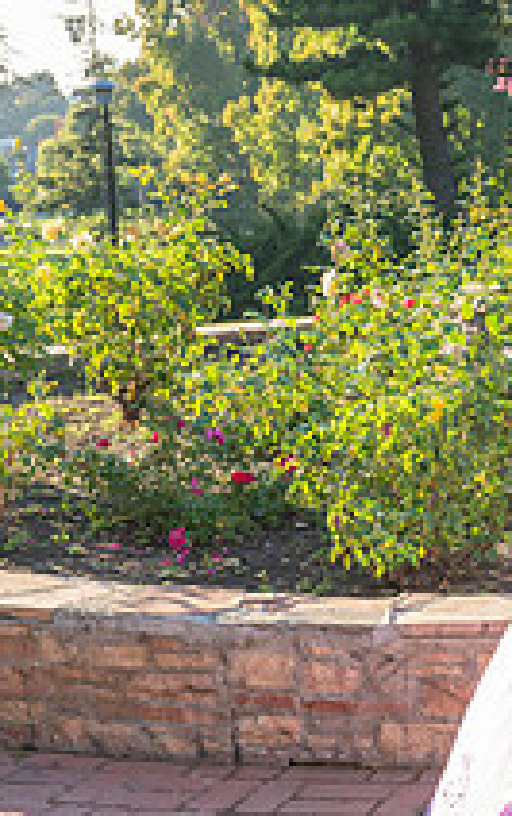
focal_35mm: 94
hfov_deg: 13.1
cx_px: 798
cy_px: 458
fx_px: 2093
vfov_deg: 22.1
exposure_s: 1/200
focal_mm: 30.5
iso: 200
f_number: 5.6
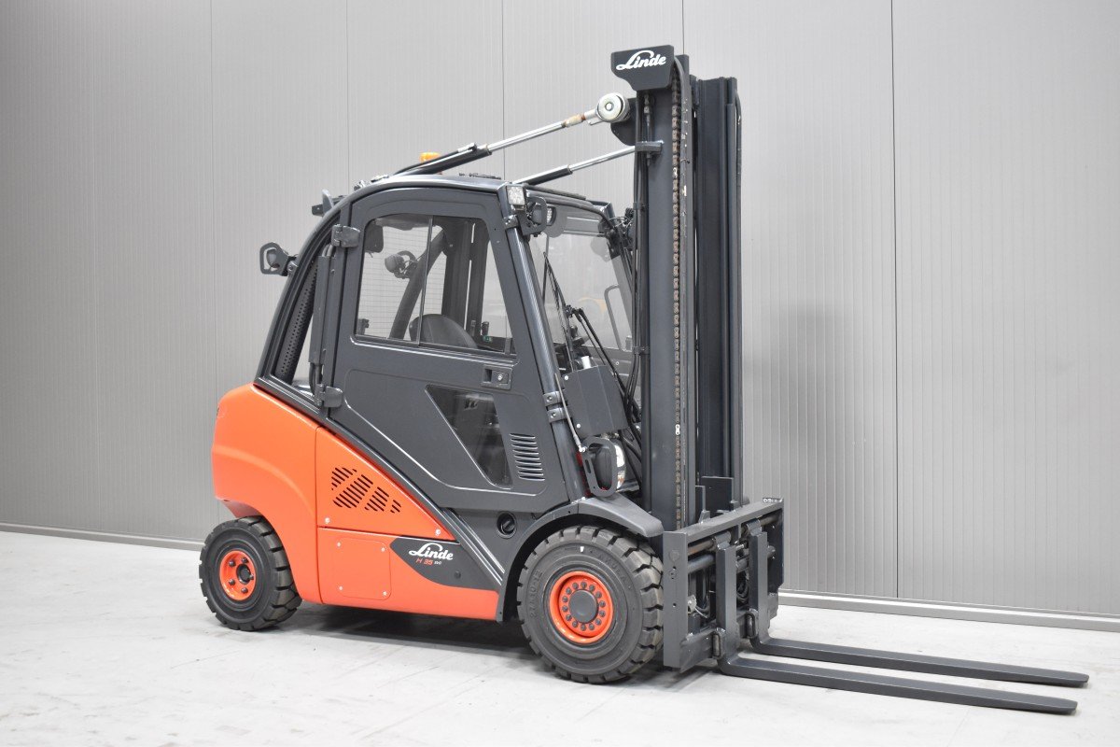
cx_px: 560
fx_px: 1213
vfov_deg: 34.2
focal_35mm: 39
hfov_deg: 49.6
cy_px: 374
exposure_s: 1/25
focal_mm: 26
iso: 1600
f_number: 4.5
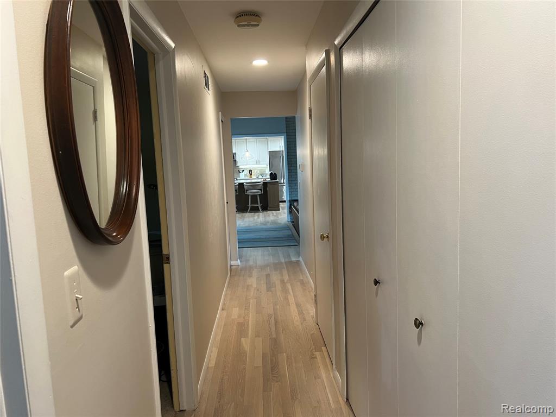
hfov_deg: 67.3
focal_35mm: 26
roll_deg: +2.6
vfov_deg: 53.1
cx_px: 278
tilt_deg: -7.6
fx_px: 418
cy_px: 208
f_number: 1.5
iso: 125
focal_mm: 5.7
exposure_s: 1/60
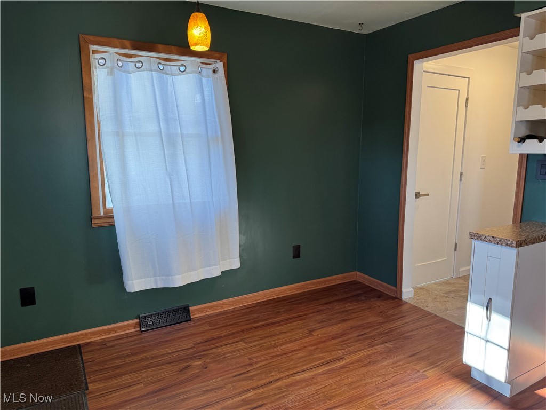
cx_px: 273
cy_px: 205
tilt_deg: -8.7
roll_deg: -0.2
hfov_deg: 71.6
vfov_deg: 56.8
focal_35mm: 24
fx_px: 379
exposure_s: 1/120
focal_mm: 6.76
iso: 80
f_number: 1.78
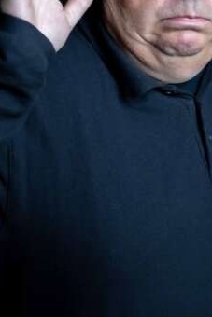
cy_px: 48
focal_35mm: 86
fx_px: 759
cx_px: 119
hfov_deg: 15.9
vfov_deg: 23.2
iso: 4000
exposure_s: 1/125
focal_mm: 48
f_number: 6.3
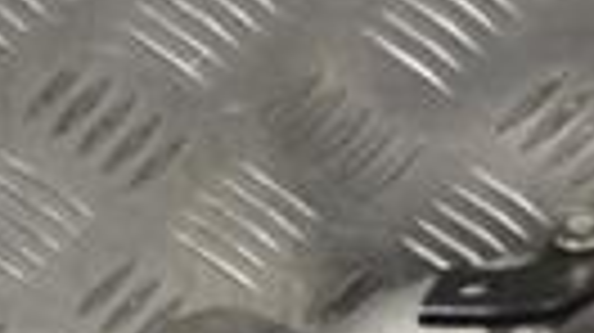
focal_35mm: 243
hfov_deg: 8.3
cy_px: 360
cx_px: 1300
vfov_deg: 5.0
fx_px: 3824
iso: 400
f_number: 5
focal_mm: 34
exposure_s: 1/100
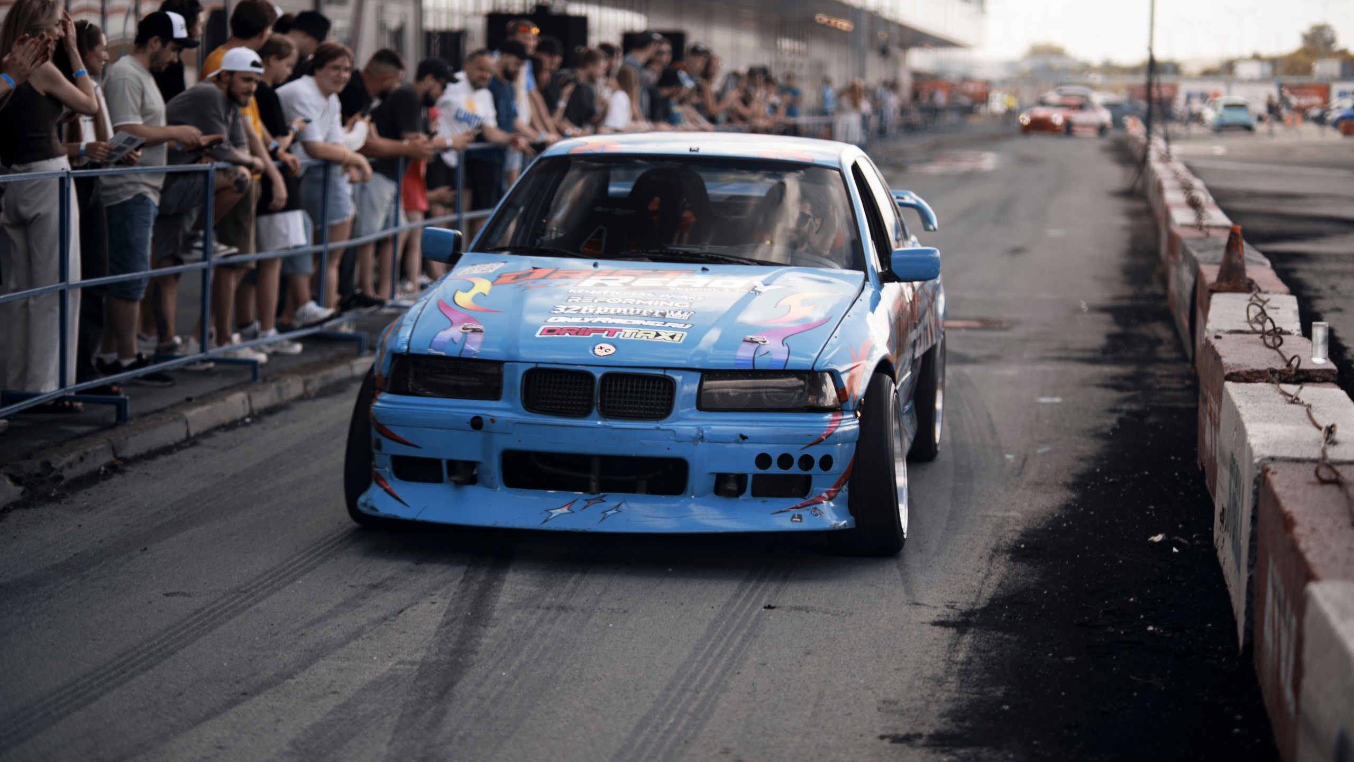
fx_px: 3197
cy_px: 381
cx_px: 677
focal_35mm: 89
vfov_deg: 13.6
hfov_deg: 23.9
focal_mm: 85
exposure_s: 1/160
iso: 100
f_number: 1.8
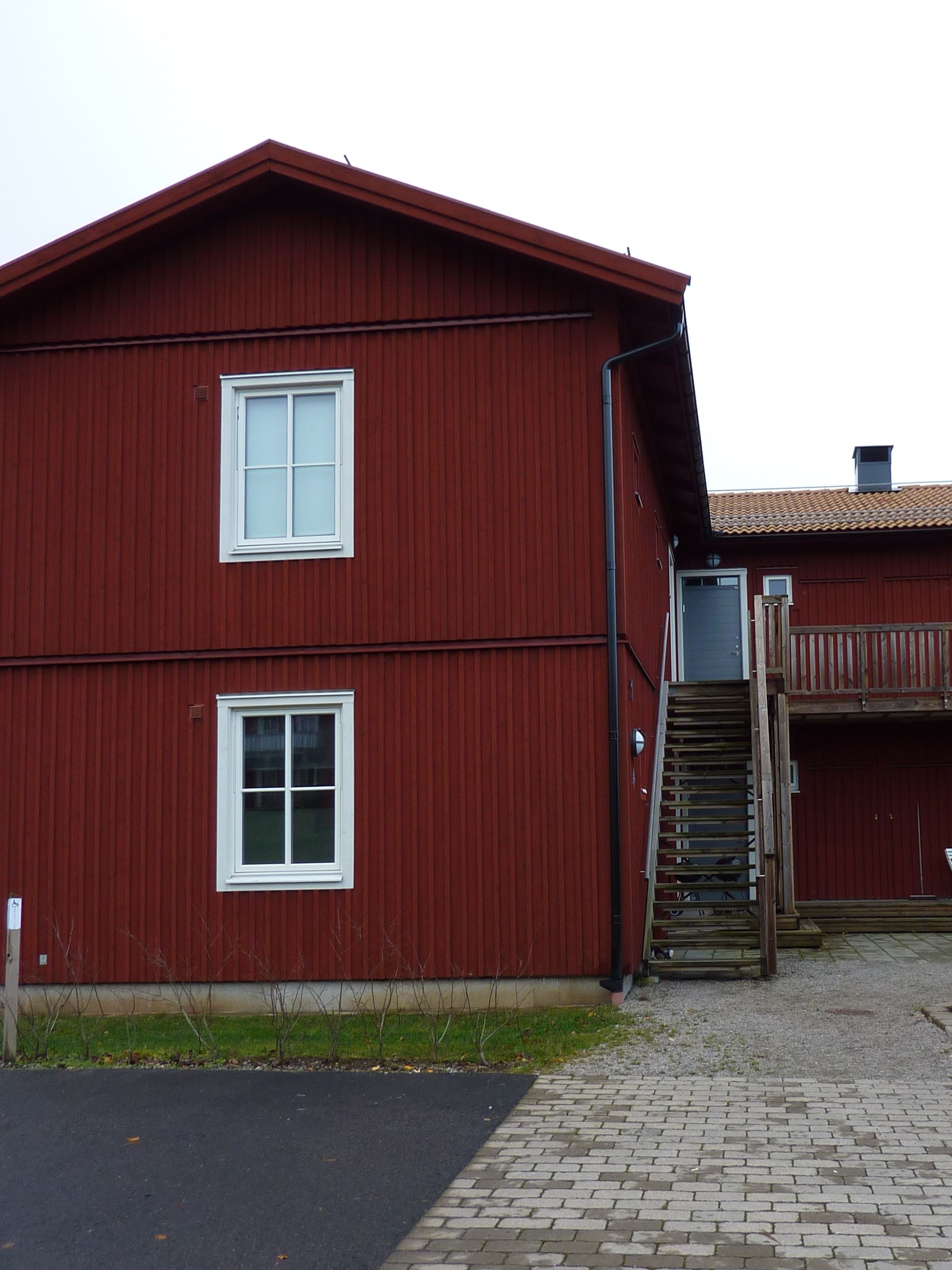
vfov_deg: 52.4
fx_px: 1284
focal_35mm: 35
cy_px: 731
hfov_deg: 40.1
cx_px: 656
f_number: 3.3
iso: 80
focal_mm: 4.1
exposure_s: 1/50
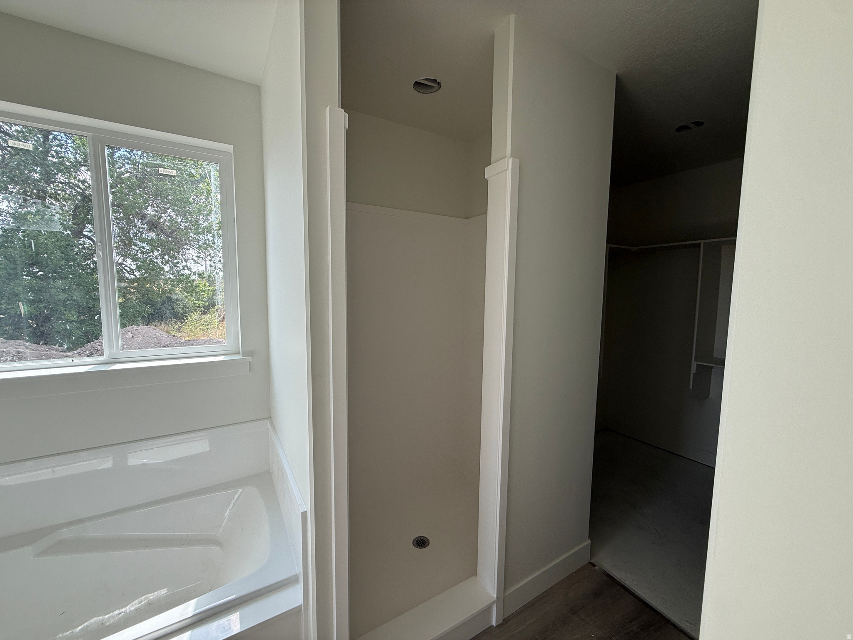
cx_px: 426
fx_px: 345
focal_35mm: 14
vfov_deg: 85.7
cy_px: 320
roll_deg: -1.0
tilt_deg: -3.7
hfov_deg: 102.1
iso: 50
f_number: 2.2
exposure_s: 1/165
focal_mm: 2.22
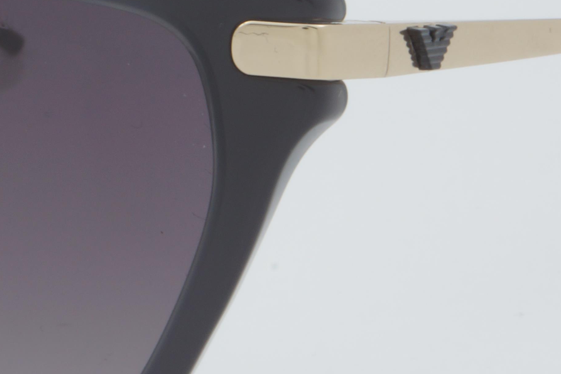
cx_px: -102
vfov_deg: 5.6
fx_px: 3834
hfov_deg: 8.3
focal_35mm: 246
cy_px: 173
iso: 100
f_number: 32
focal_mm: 50
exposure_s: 1/3
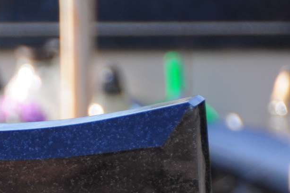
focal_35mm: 630
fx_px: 5075
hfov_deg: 3.3
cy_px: 296
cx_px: -201
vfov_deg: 2.2
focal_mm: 120
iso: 200
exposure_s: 1/160
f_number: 7.1
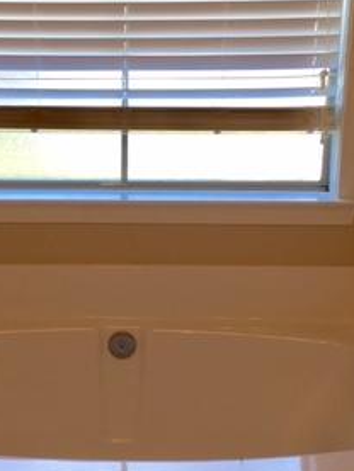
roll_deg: +0.6
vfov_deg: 28.8
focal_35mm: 67
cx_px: 99
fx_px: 913
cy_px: 303
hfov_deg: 21.8
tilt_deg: -17.5
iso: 25
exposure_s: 1/60
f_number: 2.2
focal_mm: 4.15
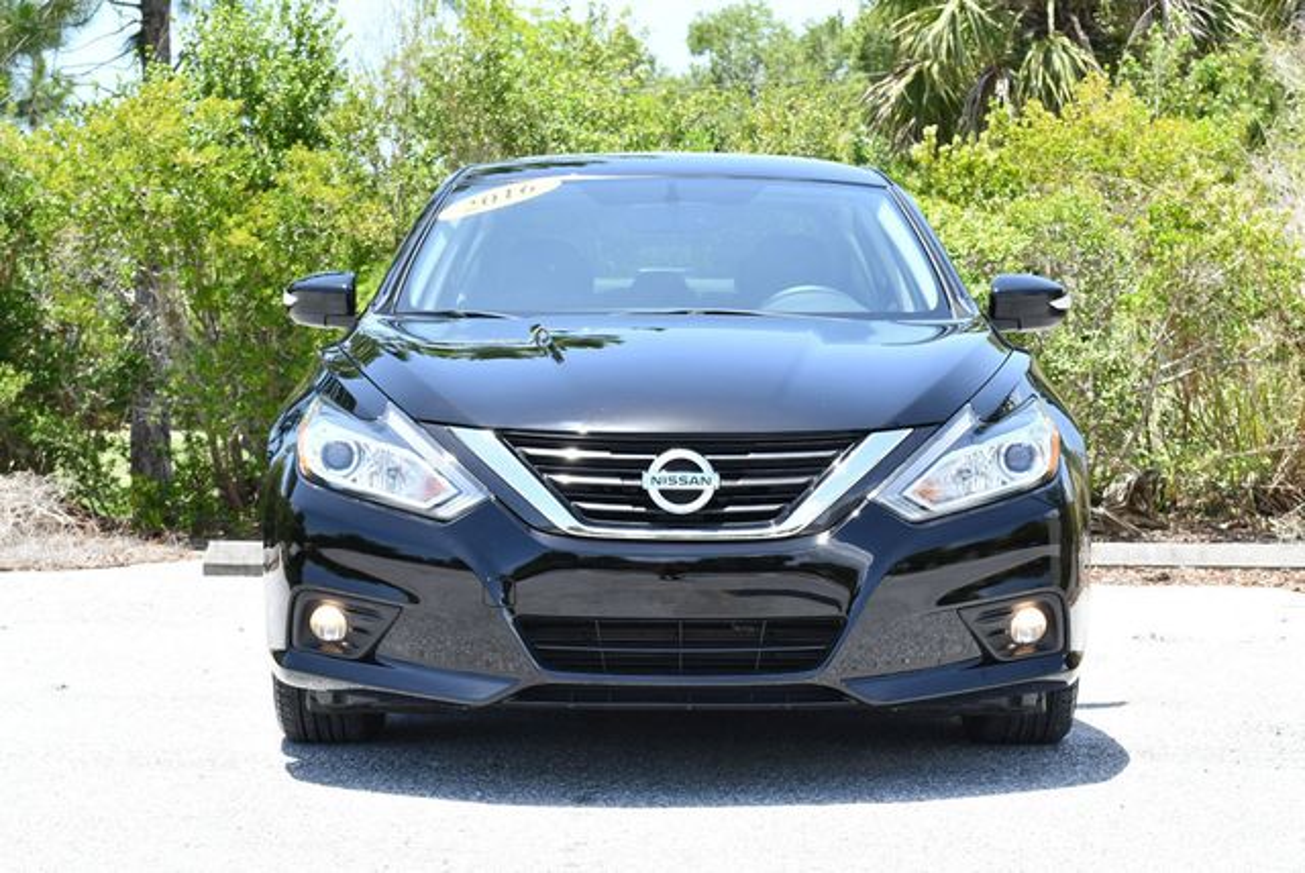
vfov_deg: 17.1
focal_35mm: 80
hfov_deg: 25.3
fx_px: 2903
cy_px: 436
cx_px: 652
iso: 200
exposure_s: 1/250
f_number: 6.3
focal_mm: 40
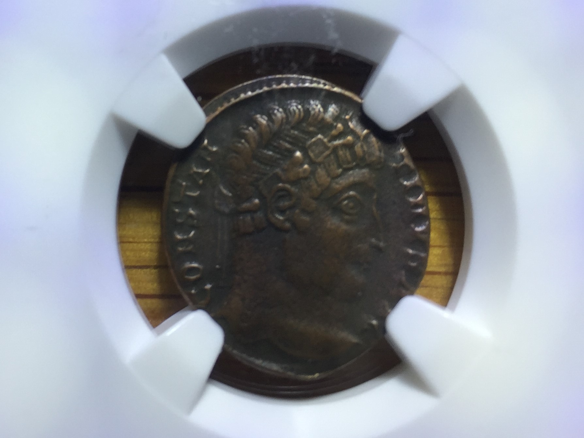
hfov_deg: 61.6
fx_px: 489
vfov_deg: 48.2
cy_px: 219
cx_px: 292
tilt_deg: -85.5
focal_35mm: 29
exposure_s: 1/120
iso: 32
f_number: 2.2
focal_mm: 4.15
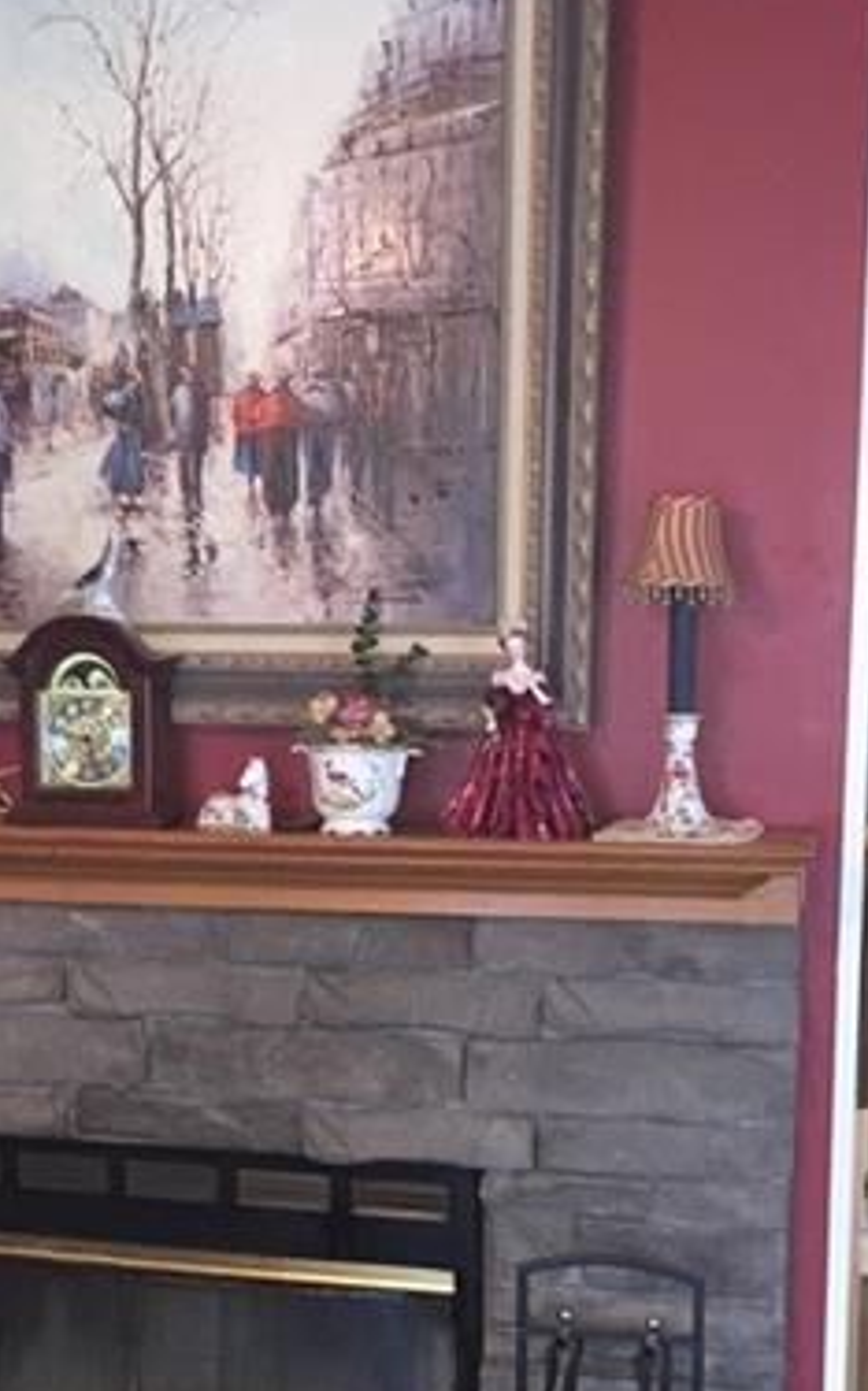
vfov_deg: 32.1
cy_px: 961
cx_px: 171
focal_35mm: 63
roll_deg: +0.0
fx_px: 2387
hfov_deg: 20.4
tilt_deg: -10.4
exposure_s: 1/16
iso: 160
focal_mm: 4.15
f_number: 2.2
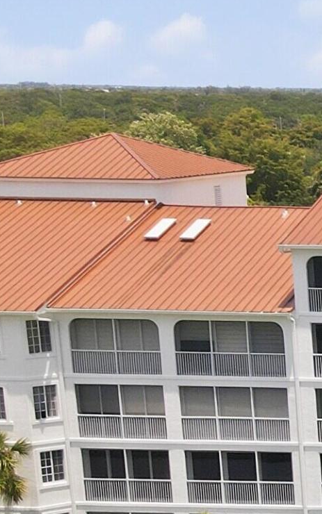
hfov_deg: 10.1
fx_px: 1389
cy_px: 354
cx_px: 935
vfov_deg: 20.9
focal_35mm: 99
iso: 100
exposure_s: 1/20
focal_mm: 4.5
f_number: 2.8
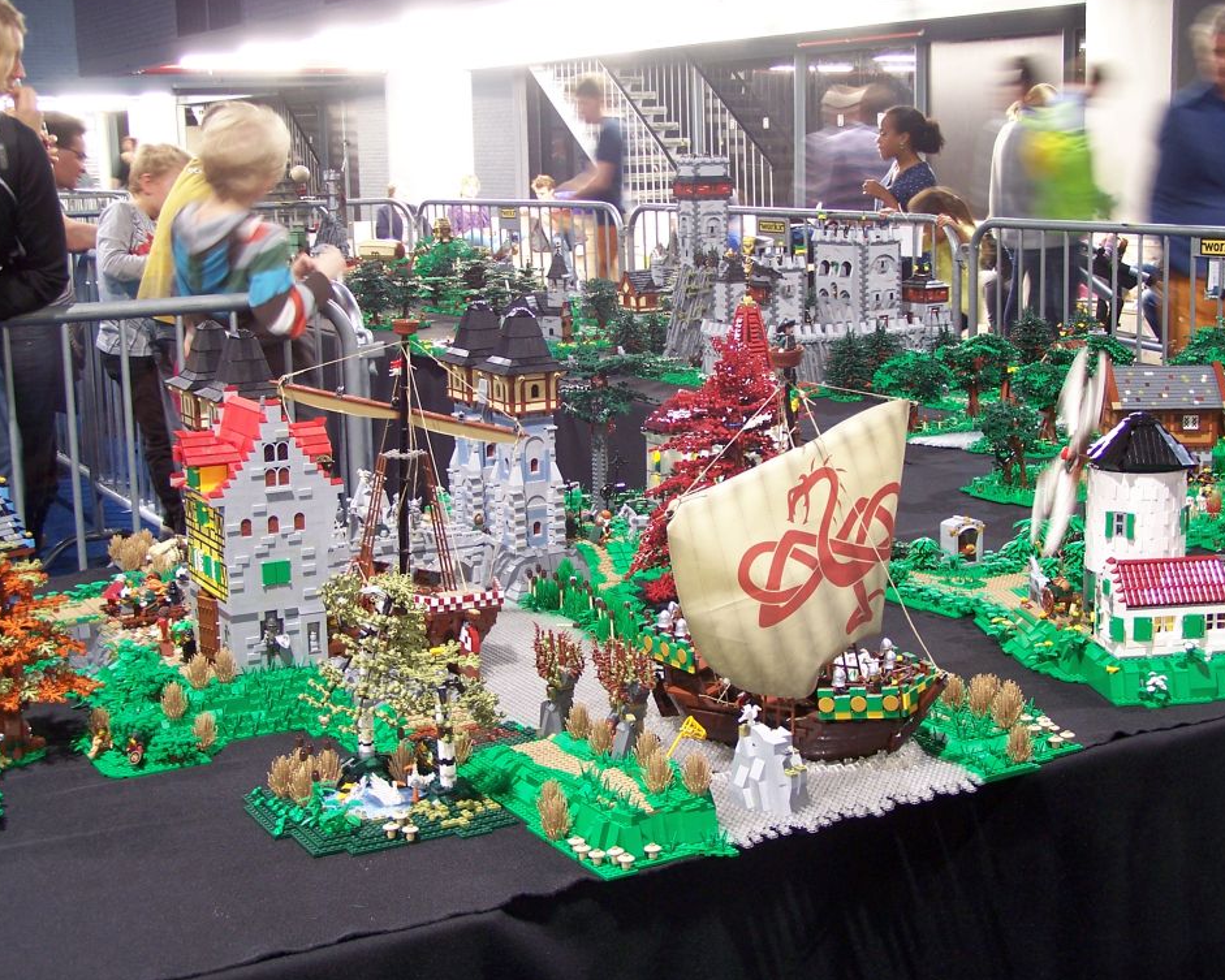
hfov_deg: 36.6
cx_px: 660
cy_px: 485
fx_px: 1849
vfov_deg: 29.7
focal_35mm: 51
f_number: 3
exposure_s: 1/2
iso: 80
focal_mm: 8
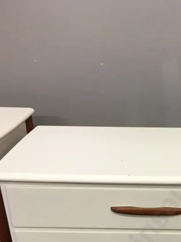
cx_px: 156
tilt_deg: -28.2
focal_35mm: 55
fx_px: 383
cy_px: 224
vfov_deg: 32.9
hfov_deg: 25.9
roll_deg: -2.1
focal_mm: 4.15
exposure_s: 1/15
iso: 25
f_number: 2.2
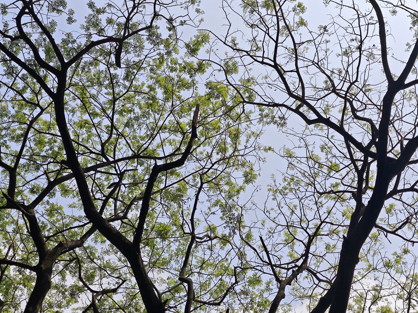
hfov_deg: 41.2
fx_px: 555
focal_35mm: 46
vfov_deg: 31.5
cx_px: 209
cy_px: 156
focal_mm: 6.55
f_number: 1.6
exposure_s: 1/4435
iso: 50
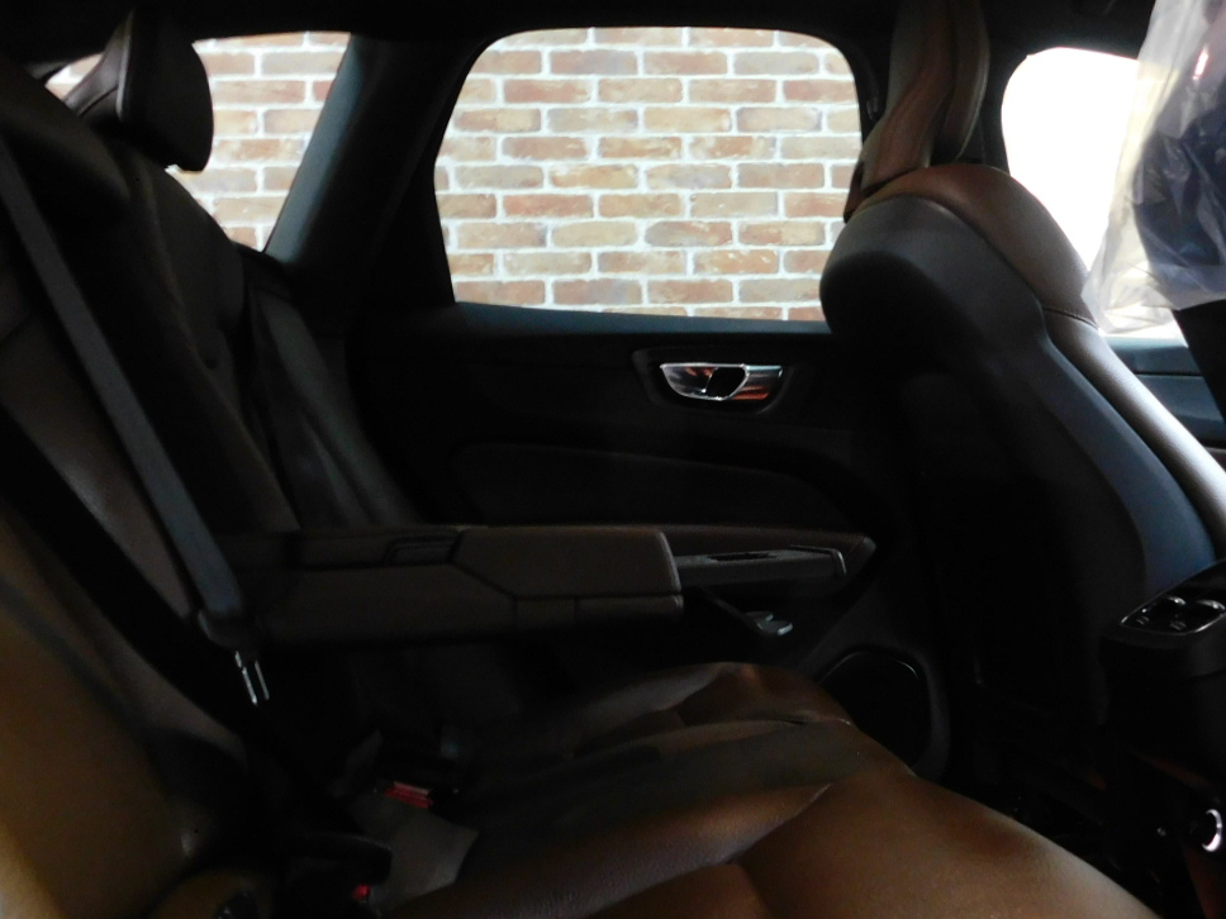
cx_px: 740
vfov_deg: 37.7
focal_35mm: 38
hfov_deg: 48.7
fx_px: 1346
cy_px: 500
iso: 400
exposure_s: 1/8
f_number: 3
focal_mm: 4
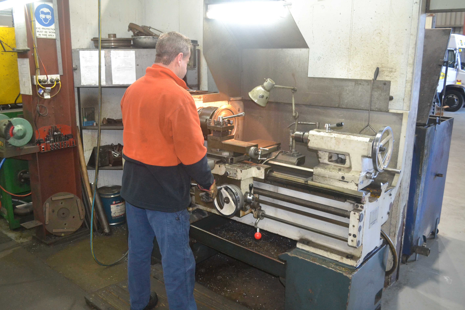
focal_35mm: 30
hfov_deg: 61.9
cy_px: 155
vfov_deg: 43.6
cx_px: 232
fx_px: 387
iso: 2000
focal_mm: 20
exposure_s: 1/60
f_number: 3.8
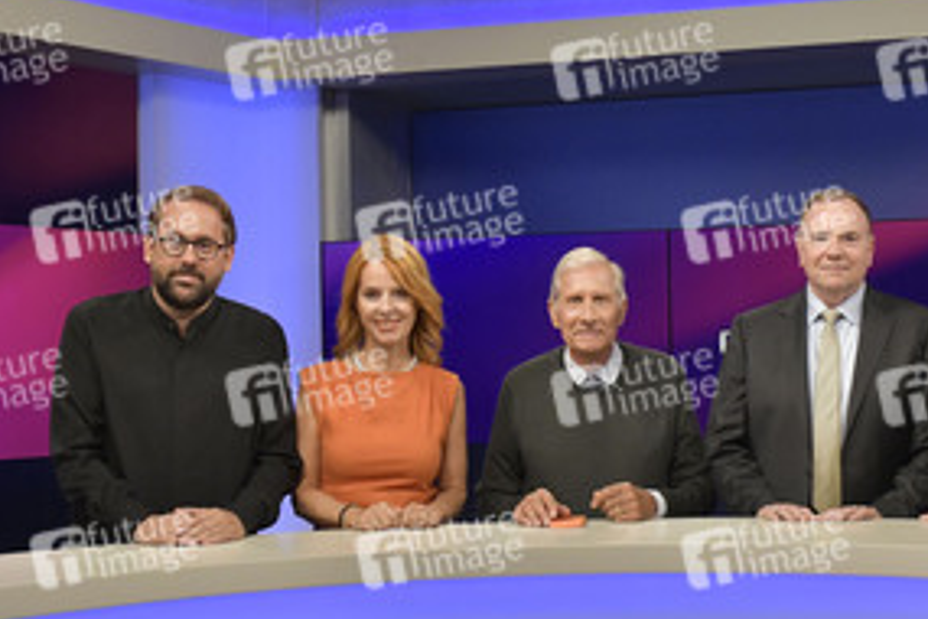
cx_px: 679
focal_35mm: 49
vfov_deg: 27.1
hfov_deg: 39.4
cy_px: 469
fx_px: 1263
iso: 2500
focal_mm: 31
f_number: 6.3
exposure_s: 1/200
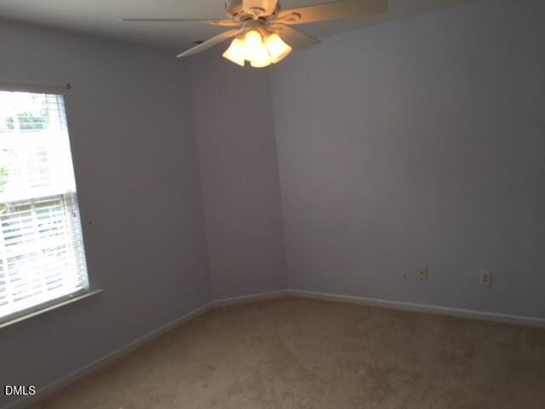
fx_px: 457
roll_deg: +5.0
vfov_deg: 48.2
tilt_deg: -6.8
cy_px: 204
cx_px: 272
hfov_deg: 61.7
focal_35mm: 29
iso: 25
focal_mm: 4.15
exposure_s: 1/106
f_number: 2.2
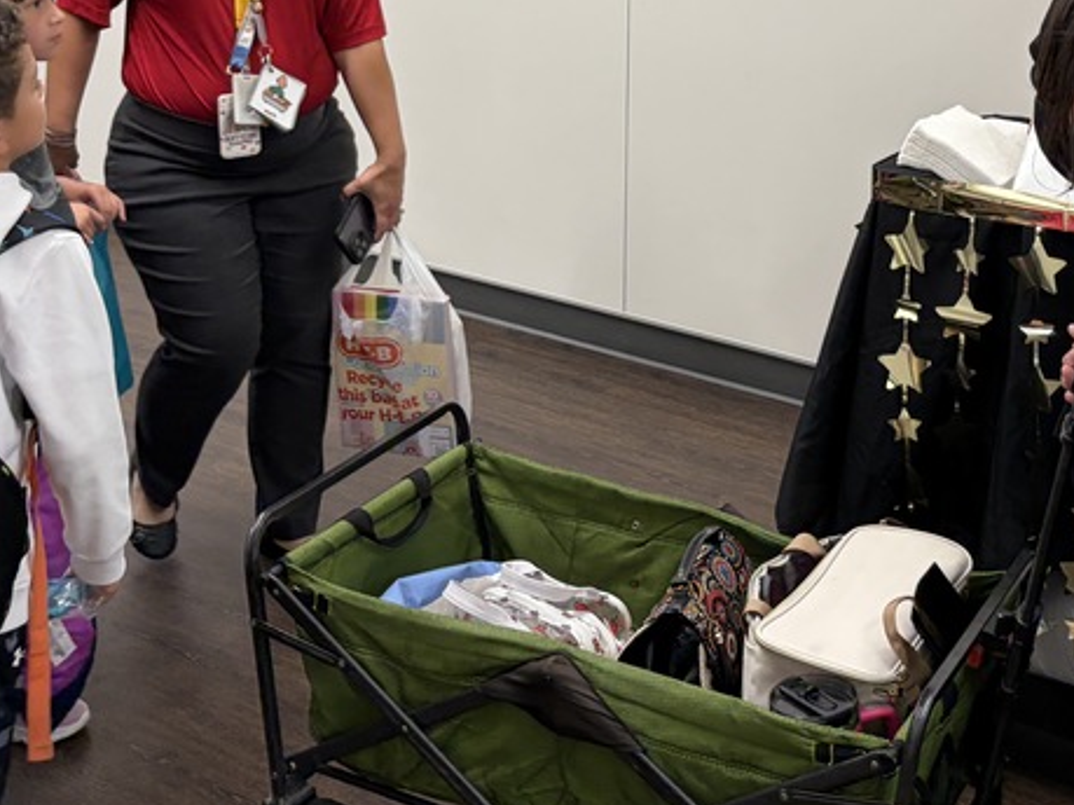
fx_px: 1799
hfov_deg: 33.2
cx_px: 594
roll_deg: +1.2
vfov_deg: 24.4
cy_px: 51
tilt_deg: -11.7
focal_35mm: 58
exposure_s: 1/60
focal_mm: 5.96
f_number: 1.6
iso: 80
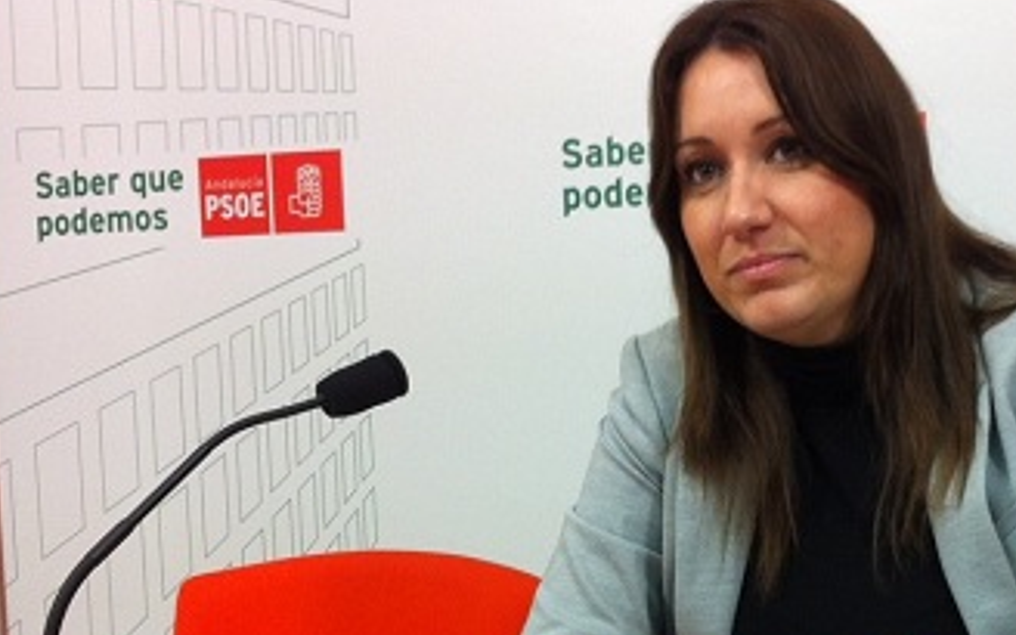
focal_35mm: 79
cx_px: 808
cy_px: 598
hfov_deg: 25.7
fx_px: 2187
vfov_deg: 16.3
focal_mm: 3.85
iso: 80
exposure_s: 1/30
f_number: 2.8
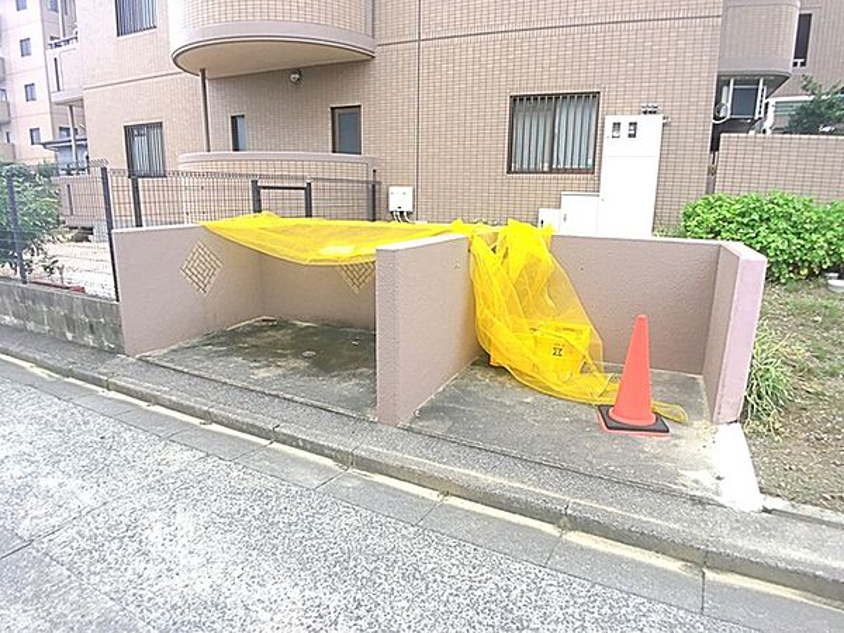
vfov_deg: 45.4
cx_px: 422
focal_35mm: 31
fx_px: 756
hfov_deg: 58.4
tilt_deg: -15.1
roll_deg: -1.1
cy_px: 316
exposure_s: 1/174
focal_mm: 3.3
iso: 25
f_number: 2.4
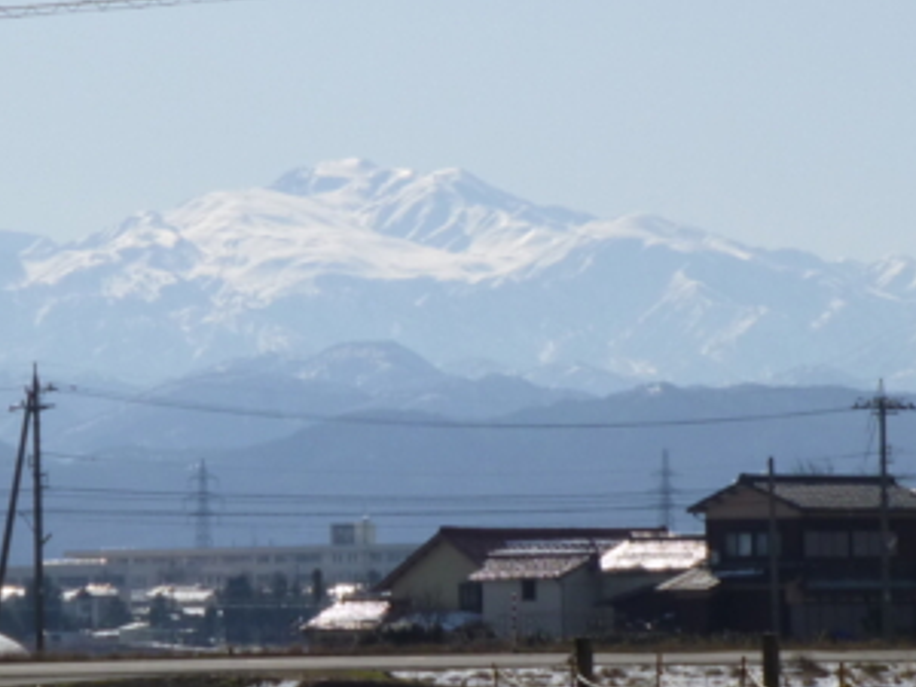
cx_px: 388
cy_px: 305
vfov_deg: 4.3
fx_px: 9103
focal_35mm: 344
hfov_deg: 5.8
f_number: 5.4
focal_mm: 23.1
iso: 100
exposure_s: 1/1600
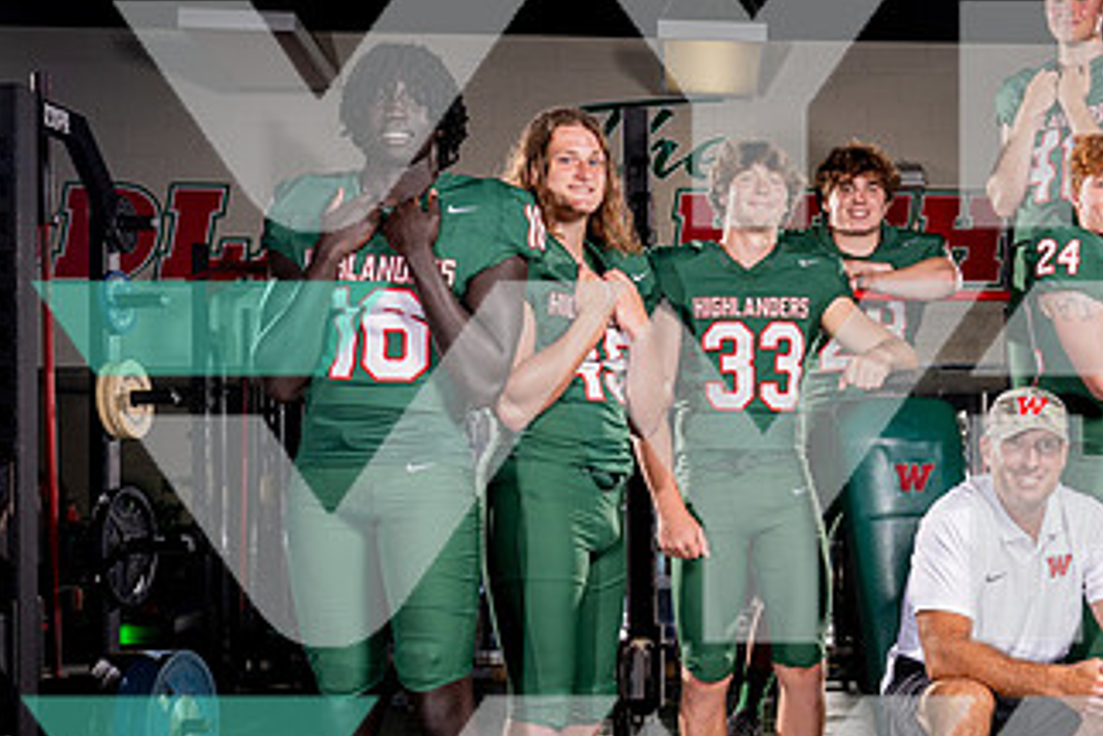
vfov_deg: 23.7
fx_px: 1747
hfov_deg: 33.9
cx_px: 904
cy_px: 464
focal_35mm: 57
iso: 200
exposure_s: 1/250
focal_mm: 31
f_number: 5.6
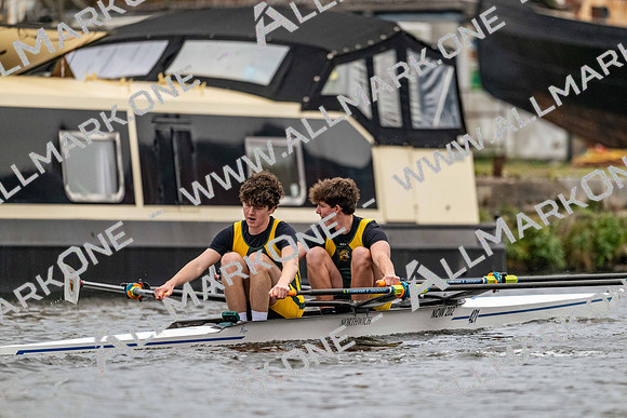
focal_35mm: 400
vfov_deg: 3.4
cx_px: 314
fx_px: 6968
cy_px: 209
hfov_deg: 5.2
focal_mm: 400
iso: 3200
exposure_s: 1/2000
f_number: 4.5
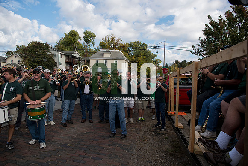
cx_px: 124
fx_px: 165
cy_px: 83
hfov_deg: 73.7
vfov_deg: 53.2
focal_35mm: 24
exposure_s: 1/1250
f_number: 4.5
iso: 250
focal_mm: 24
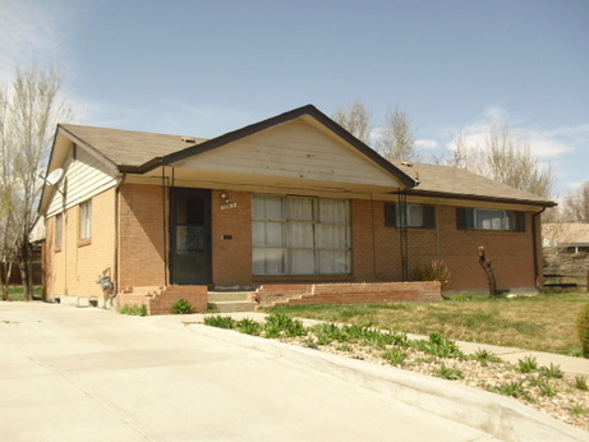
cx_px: 296
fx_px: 681
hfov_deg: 46.8
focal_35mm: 40
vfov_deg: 36.0
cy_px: 236
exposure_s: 1/200
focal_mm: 6.3
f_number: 7.8
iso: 100
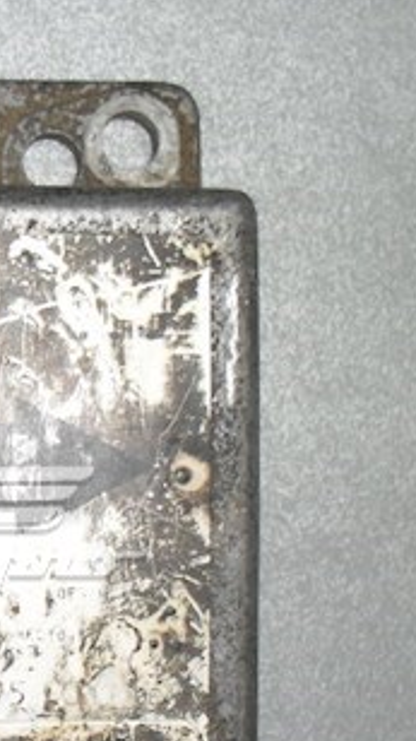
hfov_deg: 13.5
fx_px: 1688
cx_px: -144
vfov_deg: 24.5
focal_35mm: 86
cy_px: 539
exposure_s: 1/45
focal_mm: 6.3
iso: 160
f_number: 2.8
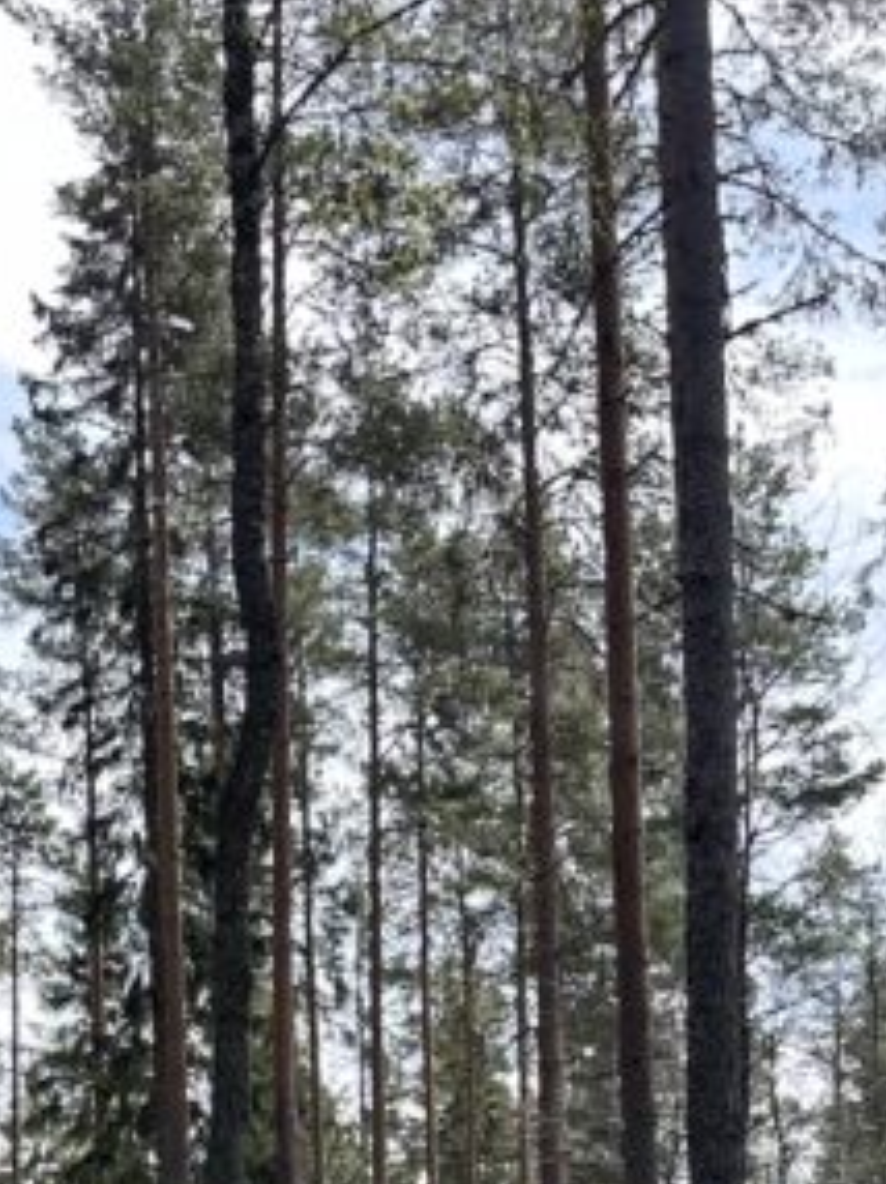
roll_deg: -0.3
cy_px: 1573
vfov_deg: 20.6
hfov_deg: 16.9
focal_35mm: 86
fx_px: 2939
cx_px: 108
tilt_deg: +1.1
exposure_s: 1/1339
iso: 80
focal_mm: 6.86
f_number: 1.78
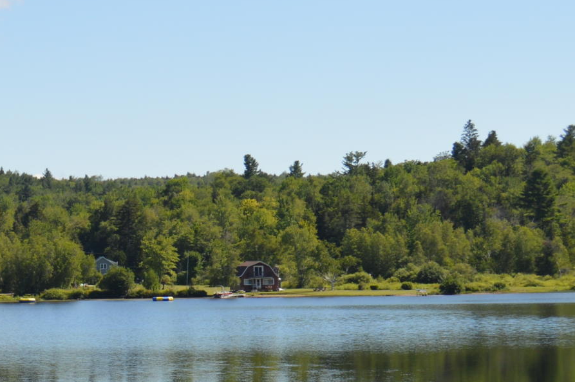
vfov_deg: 10.4
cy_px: 235
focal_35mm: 131
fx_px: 2091
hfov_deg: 14.8
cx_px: -225
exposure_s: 1/250
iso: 100
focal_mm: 26
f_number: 8
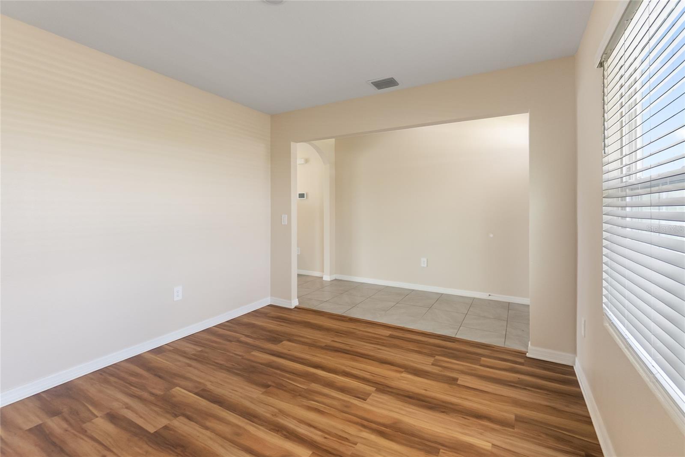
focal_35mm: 15
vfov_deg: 77.3
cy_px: 228
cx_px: 342
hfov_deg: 100.4
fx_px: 285
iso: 640
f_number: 4
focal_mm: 10
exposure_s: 1/30
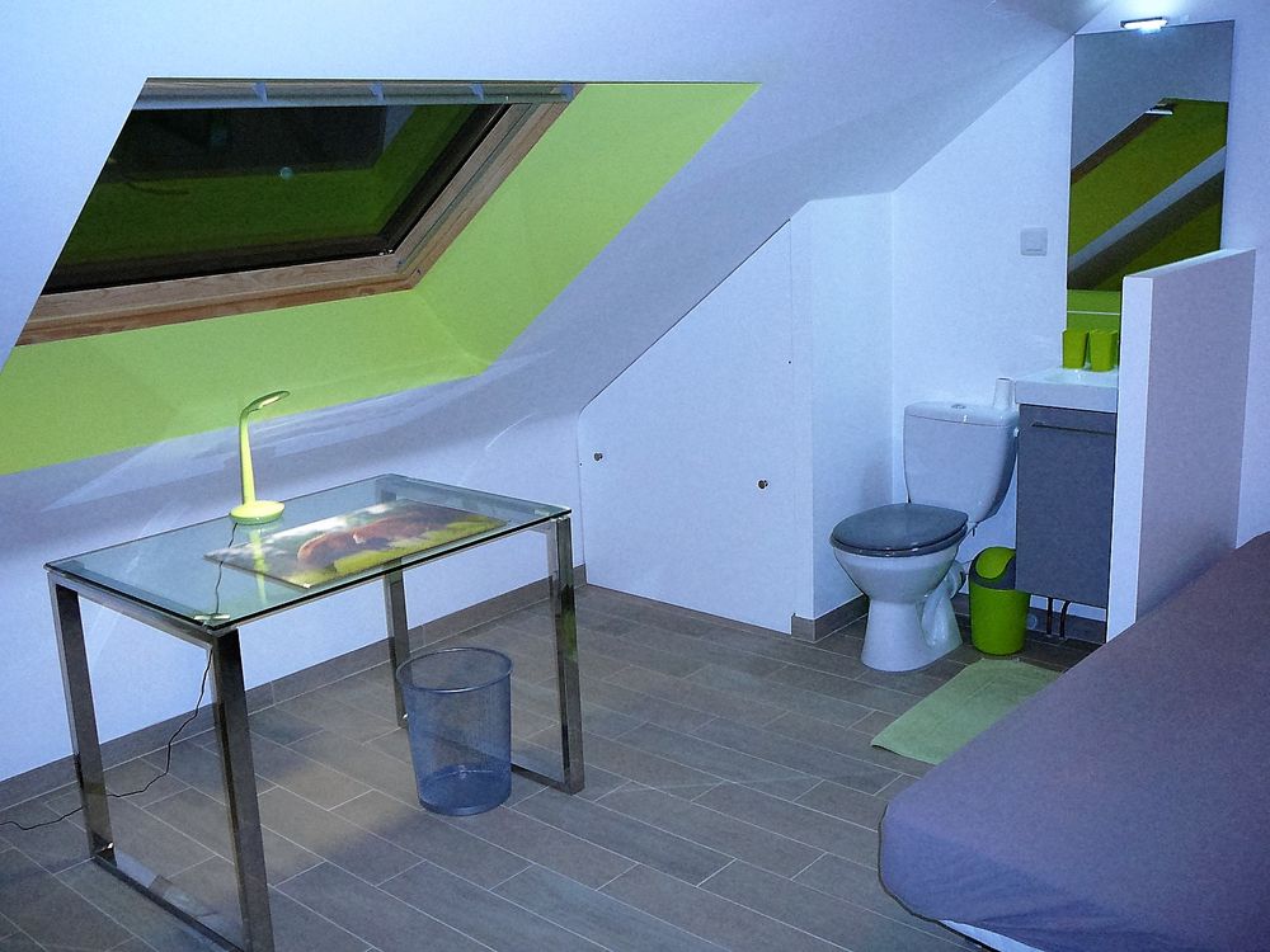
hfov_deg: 52.6
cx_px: 635
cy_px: 476
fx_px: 1284
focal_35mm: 35
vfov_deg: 40.7
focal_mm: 5.2
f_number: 2.8
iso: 200
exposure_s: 1/30
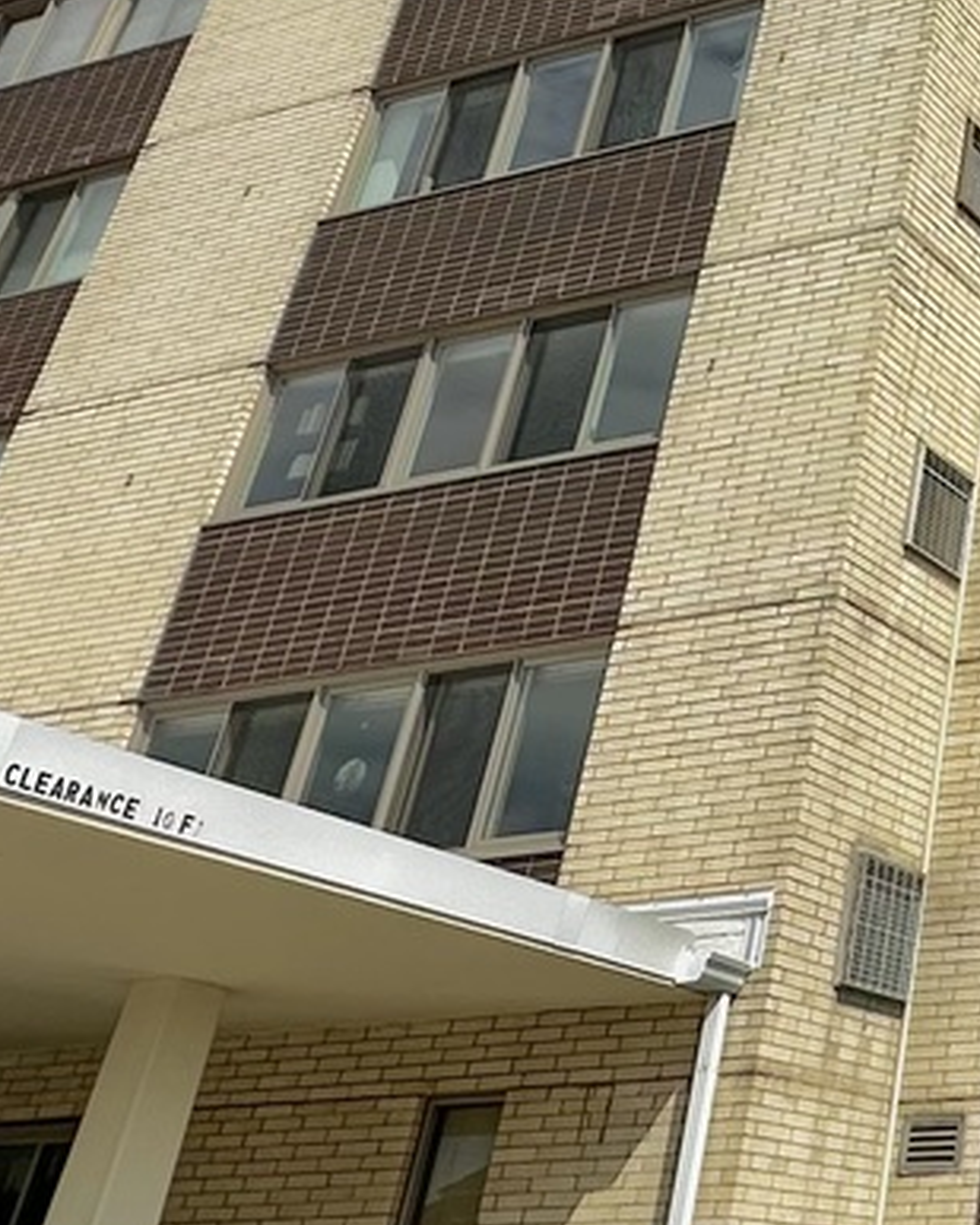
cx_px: 1399
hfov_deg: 24.4
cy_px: 194
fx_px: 1848
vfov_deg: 35.1
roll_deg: -0.4
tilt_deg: +33.1
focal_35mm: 51
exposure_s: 1/3205
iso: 40
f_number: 2.2
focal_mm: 2.22
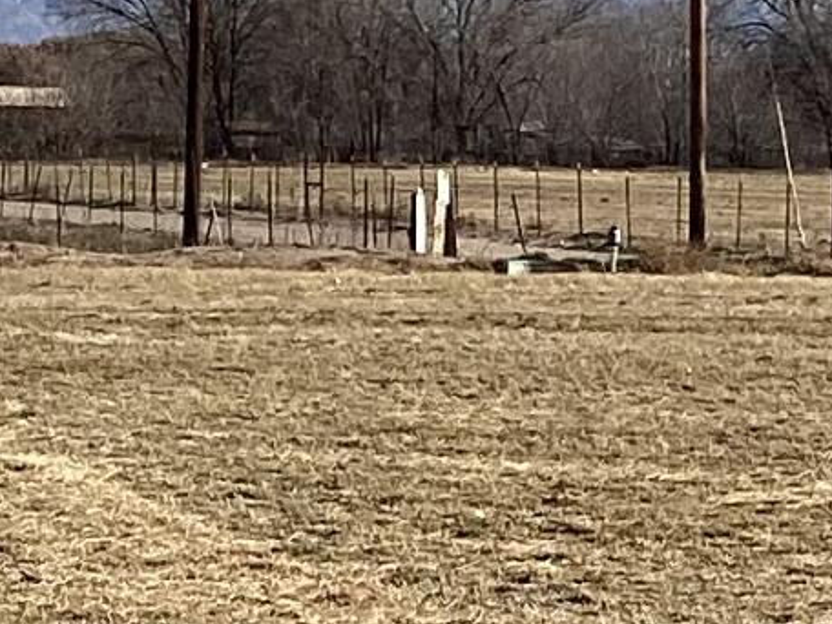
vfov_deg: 7.3
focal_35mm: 204
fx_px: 4903
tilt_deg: -5.4
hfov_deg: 9.7
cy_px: 520
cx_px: 604
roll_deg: -0.9
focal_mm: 3.3
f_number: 2.4
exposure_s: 1/1698
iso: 25
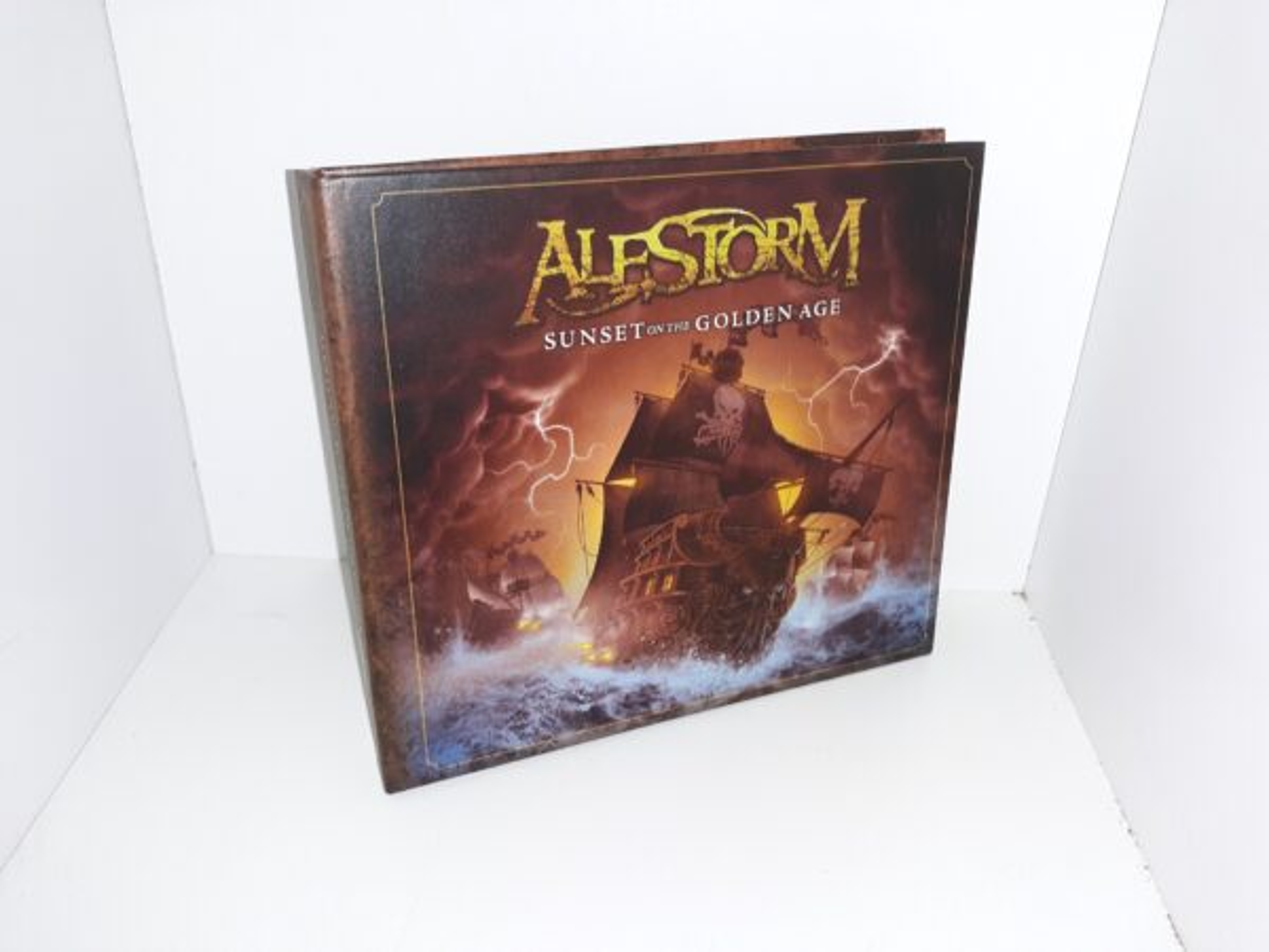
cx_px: 634
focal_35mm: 28
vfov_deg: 49.7
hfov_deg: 63.4
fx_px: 1026
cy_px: 476
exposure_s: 1/106
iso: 40
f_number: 1.7
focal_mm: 3.7
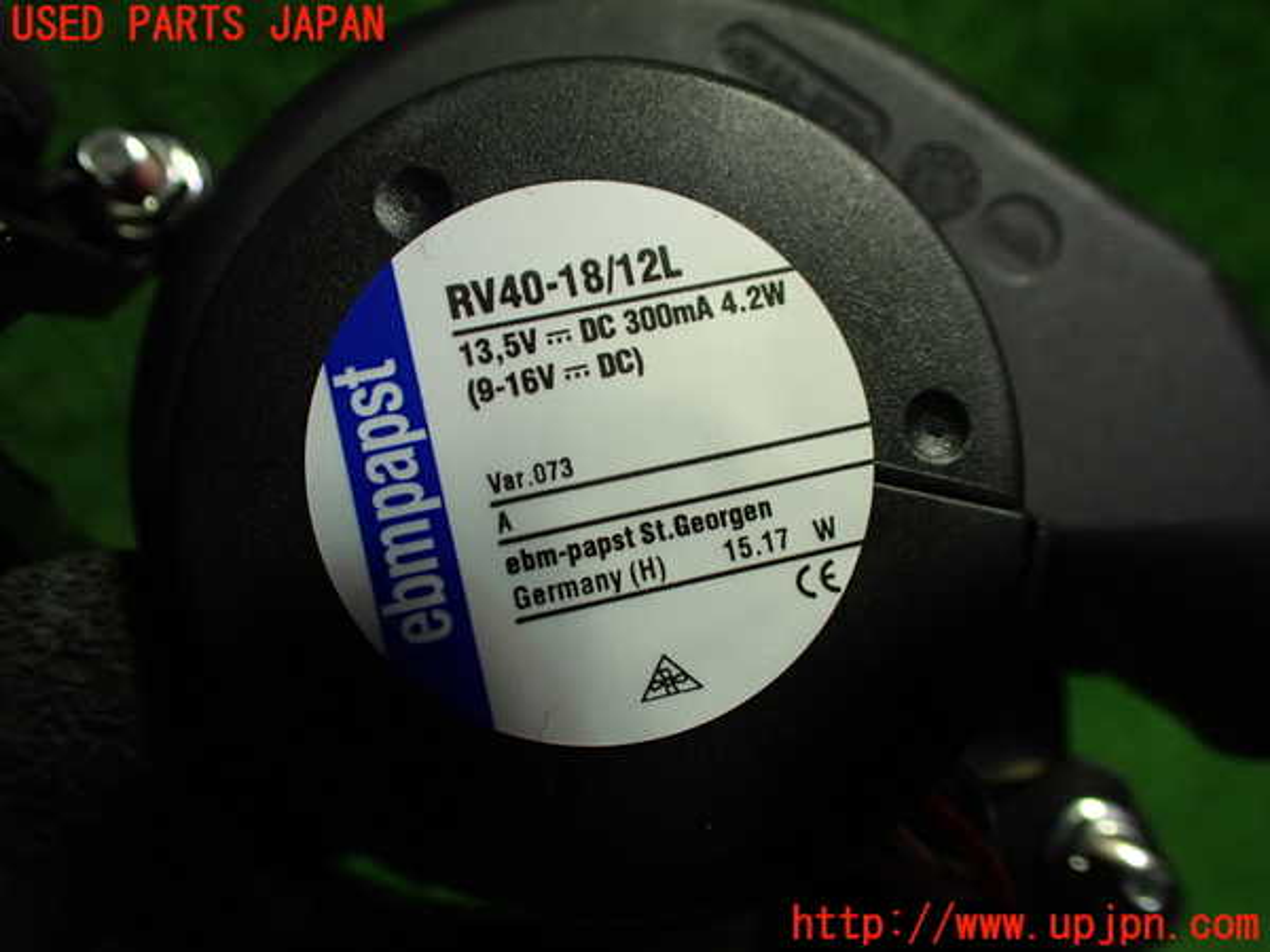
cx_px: 635
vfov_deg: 46.8
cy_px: 476
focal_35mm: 30
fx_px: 1101
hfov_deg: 60.0
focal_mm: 5.4
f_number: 2.3
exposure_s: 1/125
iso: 320
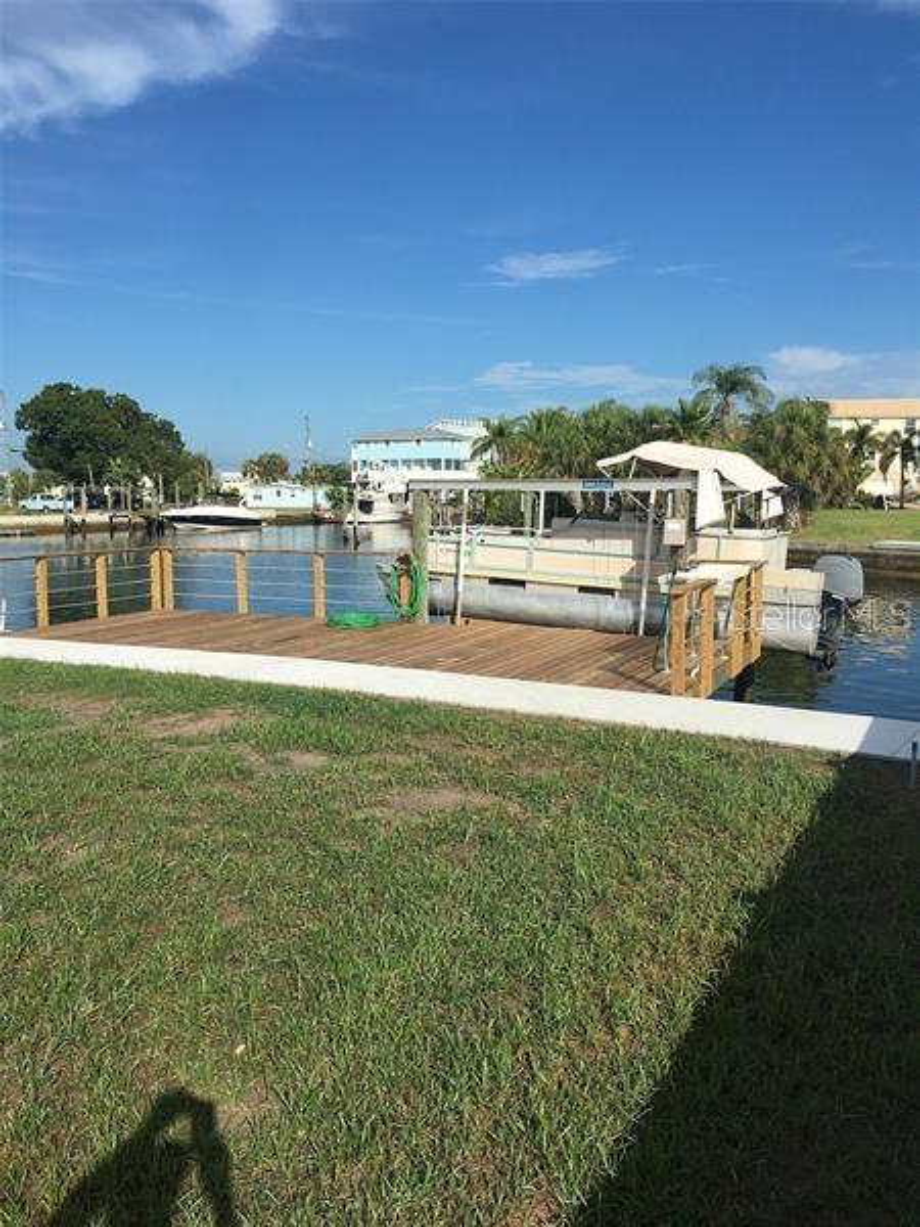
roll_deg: +0.1
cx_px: 460
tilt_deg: -6.4
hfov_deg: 48.2
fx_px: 1028
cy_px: 614
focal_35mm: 29
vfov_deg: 61.7
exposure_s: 1/2481
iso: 25
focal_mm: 4.15
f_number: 2.2
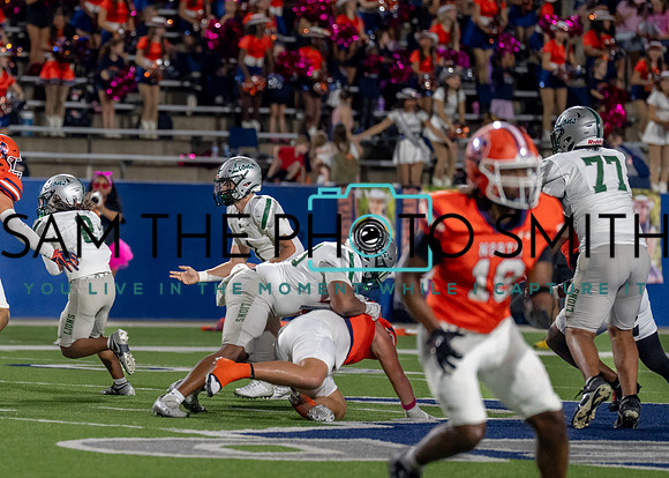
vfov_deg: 3.9
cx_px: 151
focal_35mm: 367
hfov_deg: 5.5
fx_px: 6978
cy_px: 244
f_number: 2.8
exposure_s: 1/1250
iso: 2000
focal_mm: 200
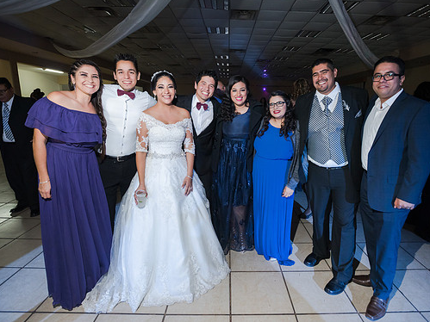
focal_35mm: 19
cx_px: 234
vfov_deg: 68.6
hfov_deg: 84.5
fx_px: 236
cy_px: 156
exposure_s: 1/125
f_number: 3.5
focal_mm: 17
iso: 1600
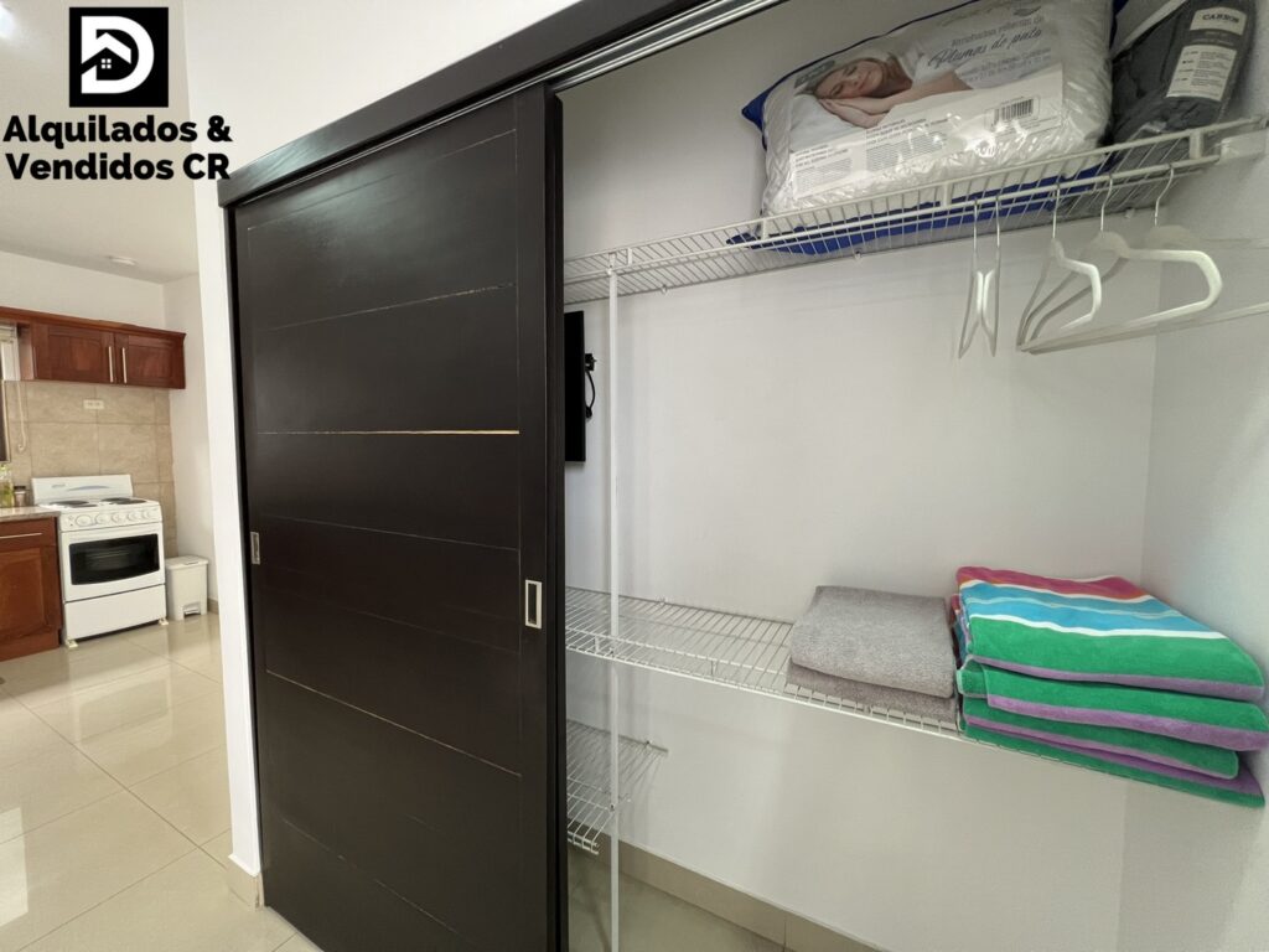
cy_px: 476
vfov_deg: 89.9
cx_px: 634
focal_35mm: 13
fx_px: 477
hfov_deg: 106.2
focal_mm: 1.57
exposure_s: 1/60
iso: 250
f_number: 1.8
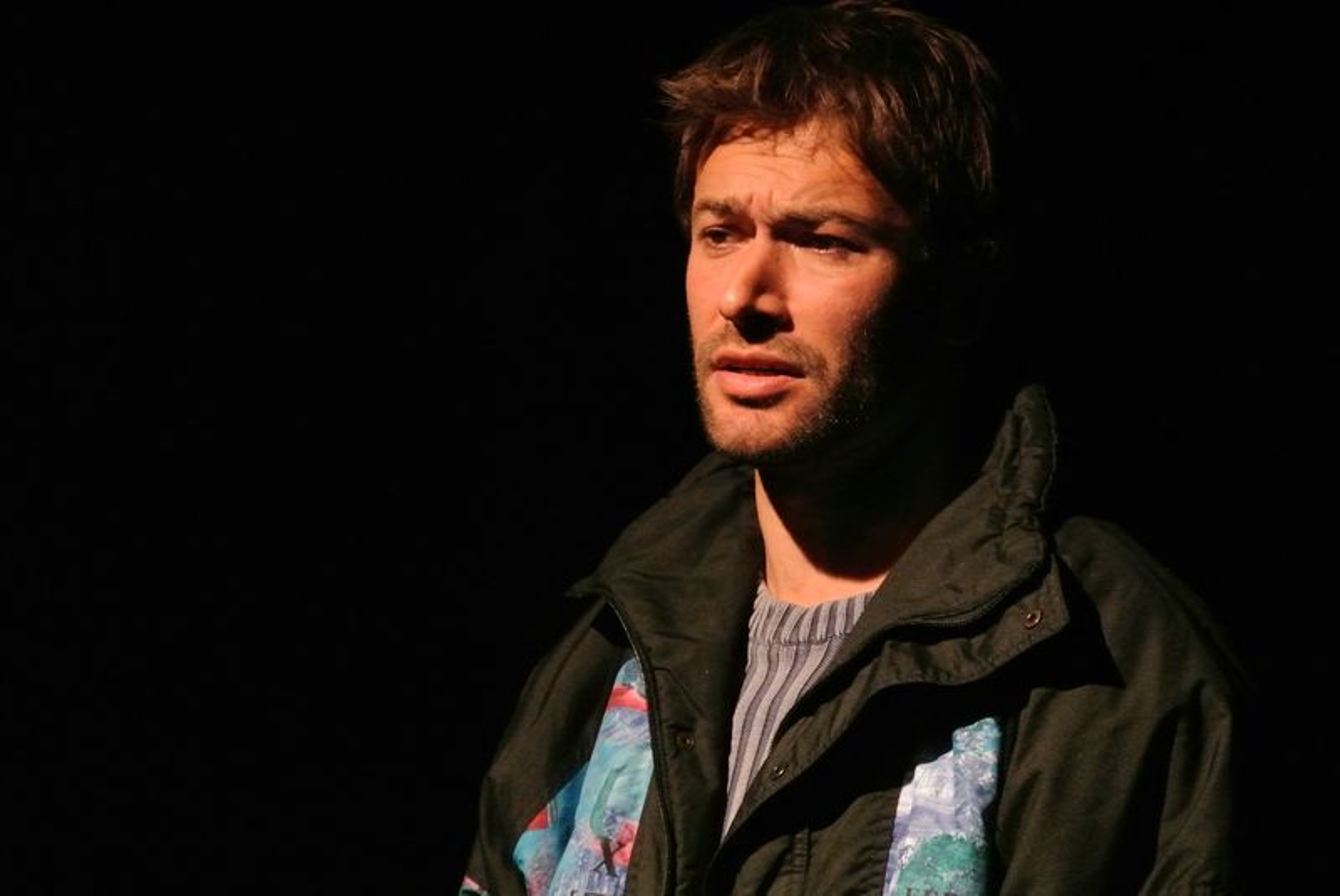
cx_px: 670
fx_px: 8680
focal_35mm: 233
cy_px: 448
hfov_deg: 8.8
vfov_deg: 5.9
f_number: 5
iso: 3200
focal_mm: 86.5
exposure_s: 1/80
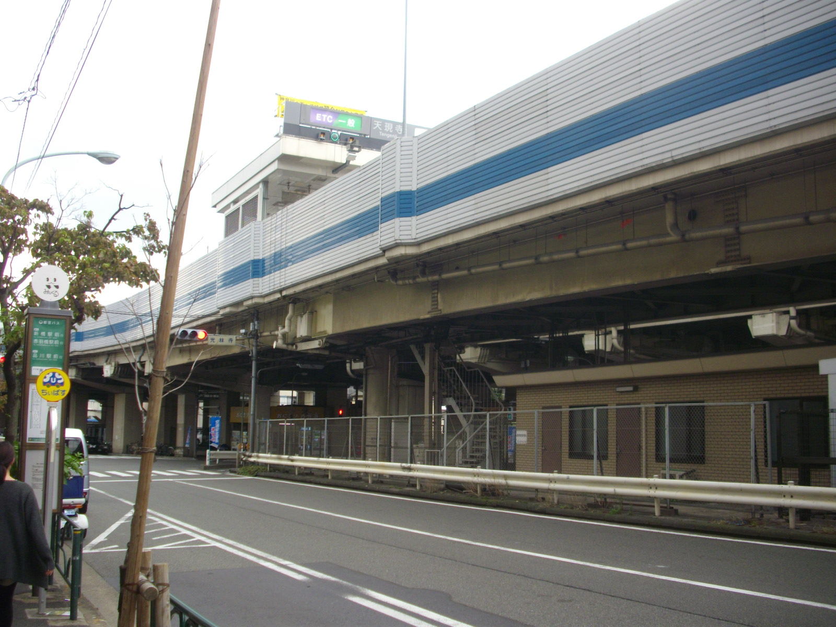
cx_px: 418
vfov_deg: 38.7
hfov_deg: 50.1
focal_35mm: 37
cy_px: 314
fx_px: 894
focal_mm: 6.2
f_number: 2.8
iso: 100
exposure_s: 1/320
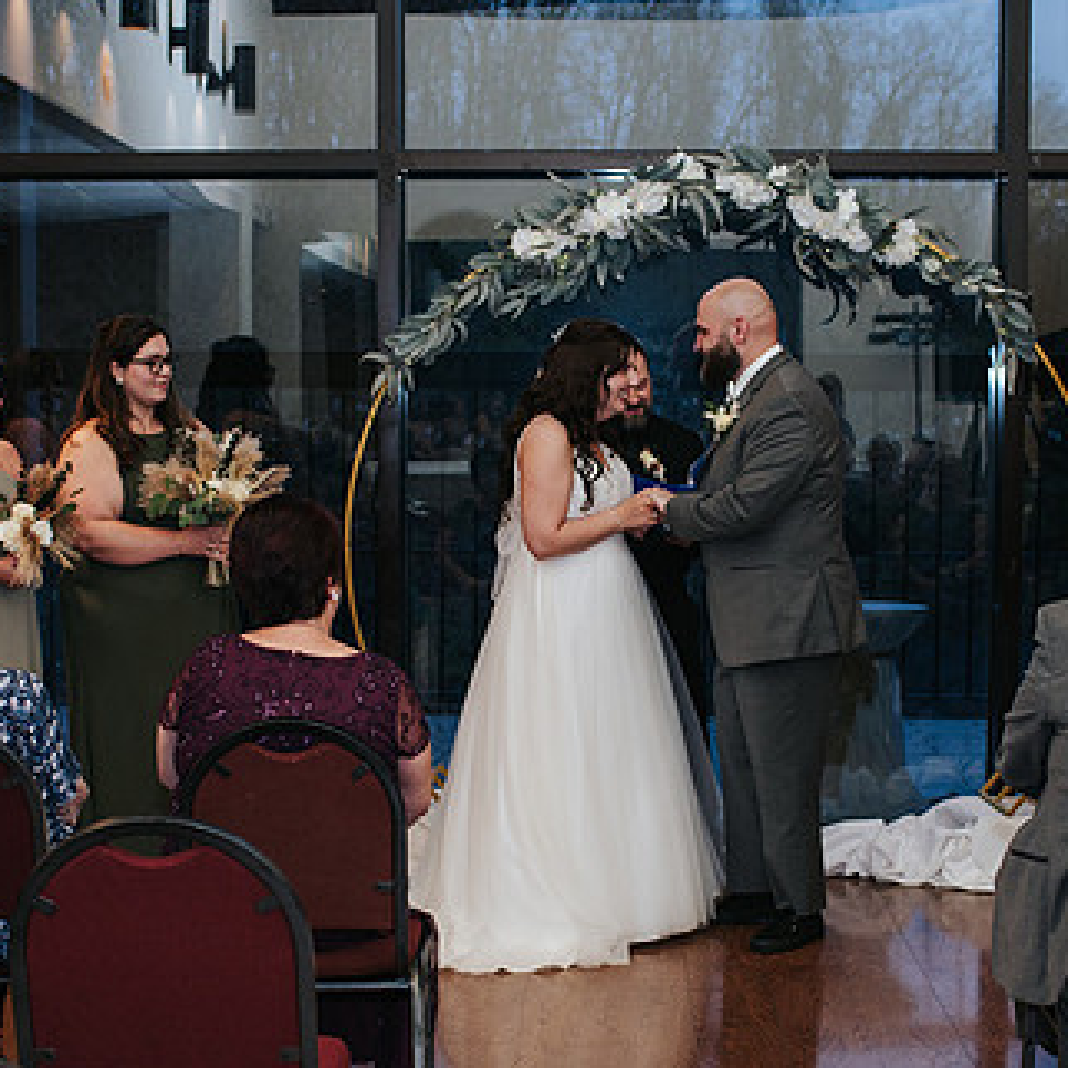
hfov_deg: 24.7
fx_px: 2443
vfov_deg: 24.5
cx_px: 544
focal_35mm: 70
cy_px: 705
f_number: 3.2
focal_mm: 35
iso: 800
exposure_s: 1/200
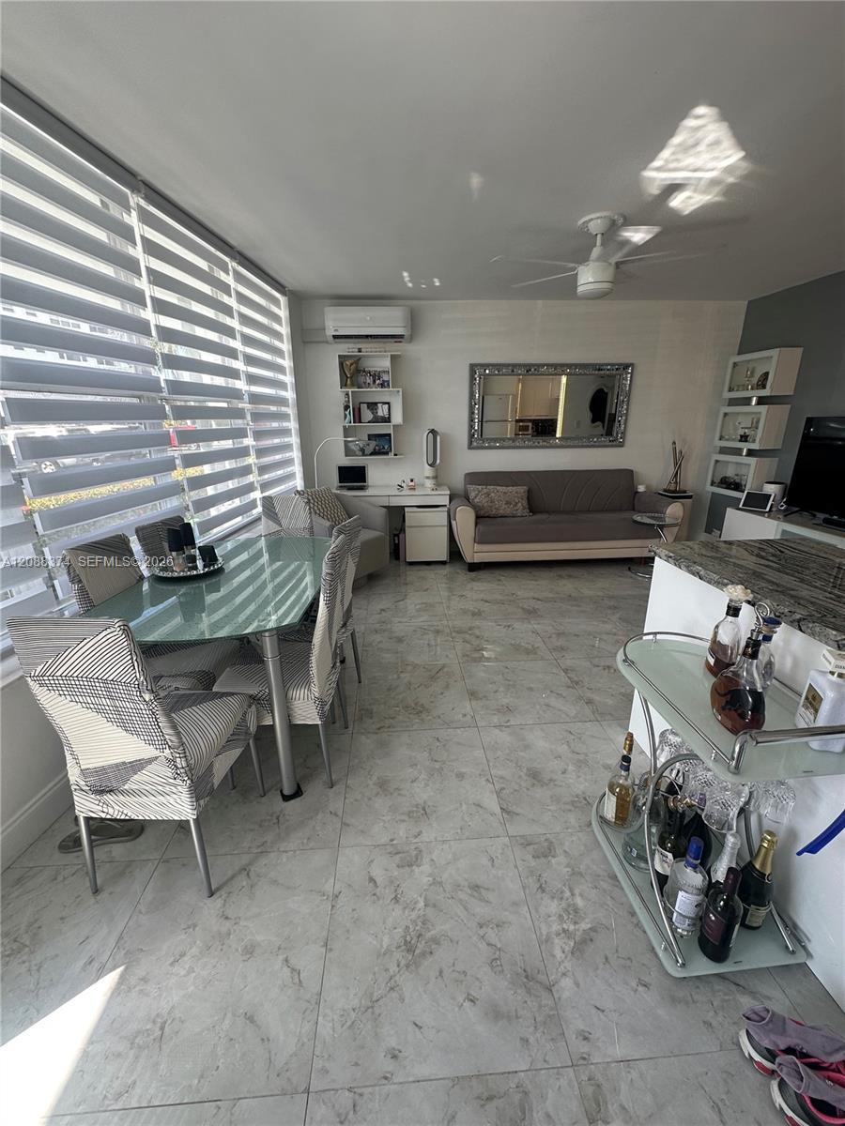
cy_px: 563
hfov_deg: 85.7
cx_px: 422
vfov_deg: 102.1
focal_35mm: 14
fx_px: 456
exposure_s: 1/99
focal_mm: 2.22
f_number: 2.2
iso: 50
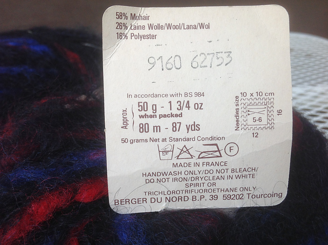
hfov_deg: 52.7
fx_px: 331
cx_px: 164
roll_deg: -0.9
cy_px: 122
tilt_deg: -26.7
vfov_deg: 40.6
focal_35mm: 35
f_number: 2.4
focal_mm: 4.28
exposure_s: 1/308
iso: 50
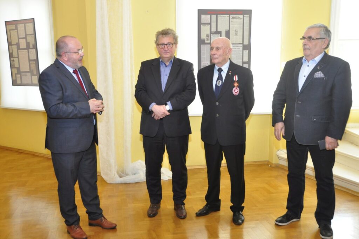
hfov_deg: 49.6
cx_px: 180
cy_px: 120
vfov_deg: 34.2
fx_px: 389
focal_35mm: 39
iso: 800
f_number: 5.6
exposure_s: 1/60
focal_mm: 26
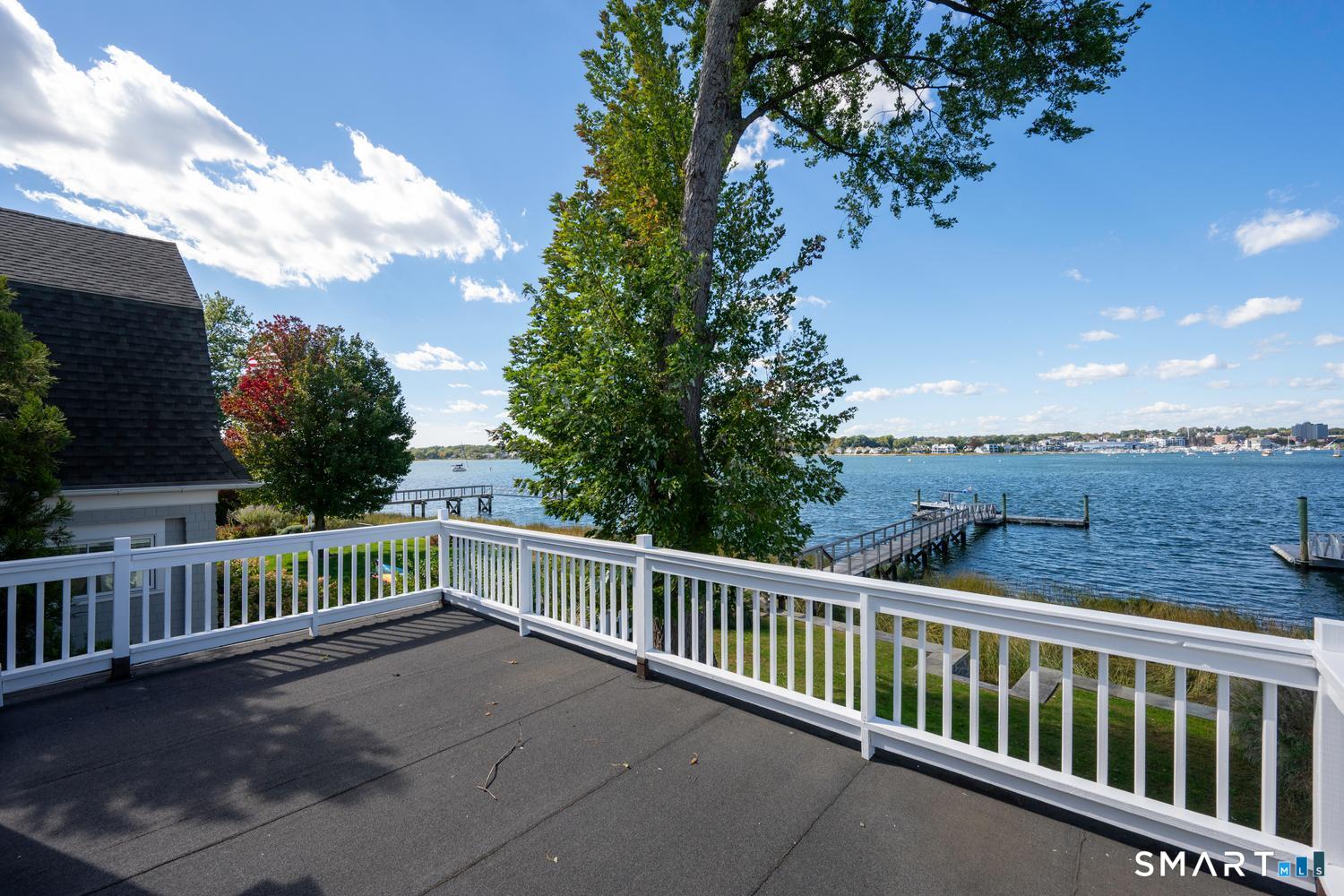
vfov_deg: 77.3
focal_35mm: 15
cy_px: 448
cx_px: 672
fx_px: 560
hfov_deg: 100.4
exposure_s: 1/250
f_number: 9
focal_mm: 15
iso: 250
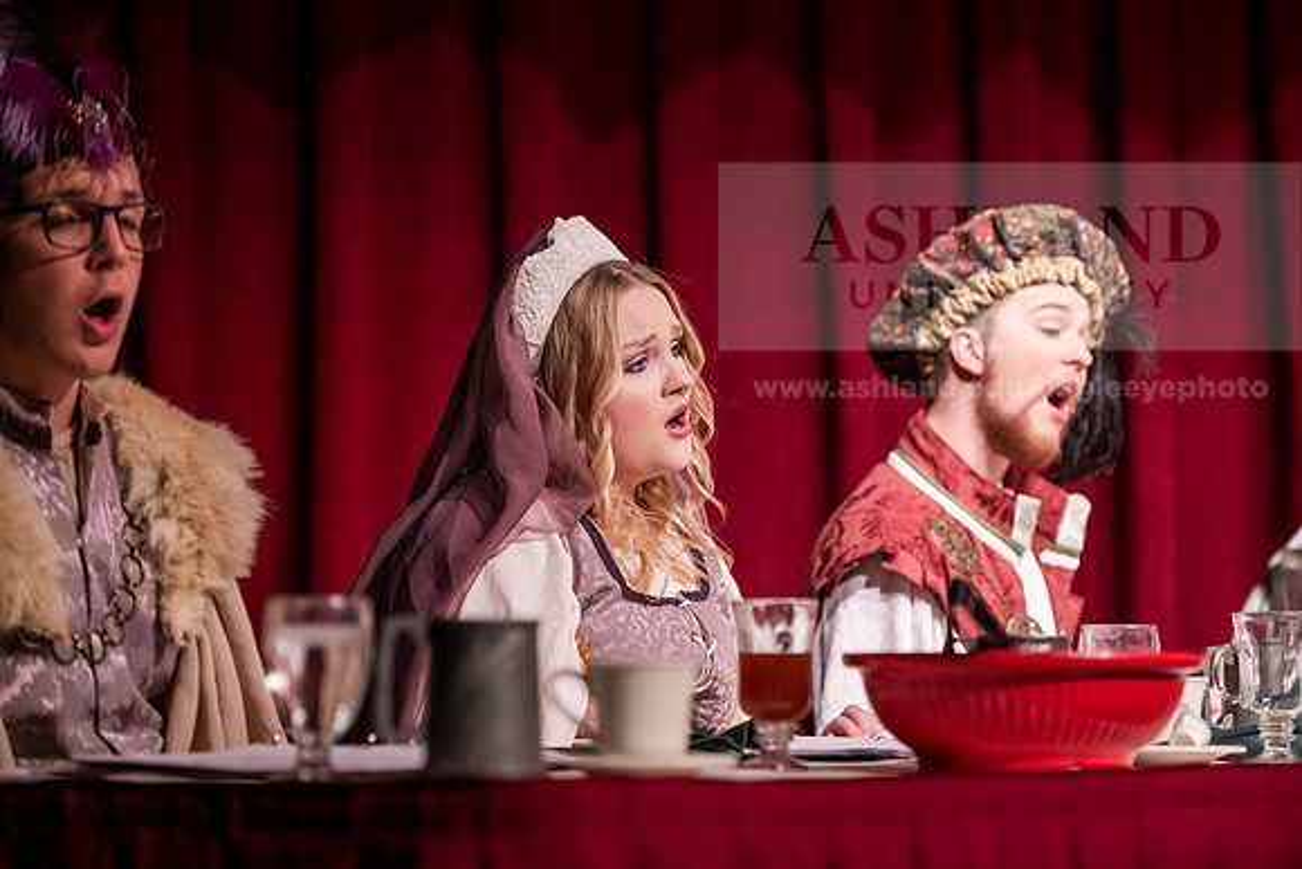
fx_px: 3979
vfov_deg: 12.5
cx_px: 651
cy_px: 434
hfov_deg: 18.6
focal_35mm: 110
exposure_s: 1/250
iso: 2000
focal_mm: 110
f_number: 3.2
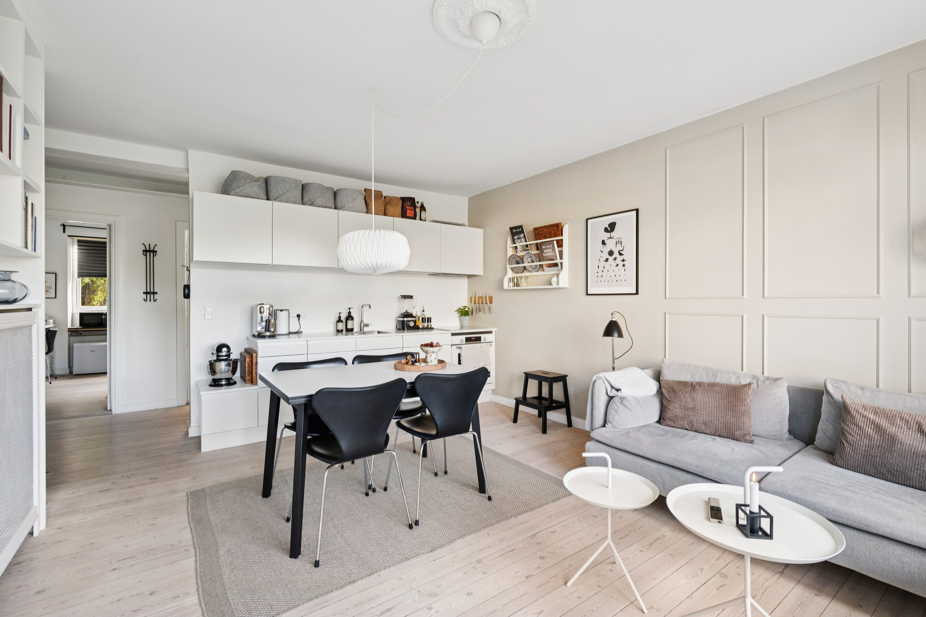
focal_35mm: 16
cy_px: 308
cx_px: 463
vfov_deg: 73.7
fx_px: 412
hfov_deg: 96.7
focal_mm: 16
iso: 160
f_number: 9
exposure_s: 1/5
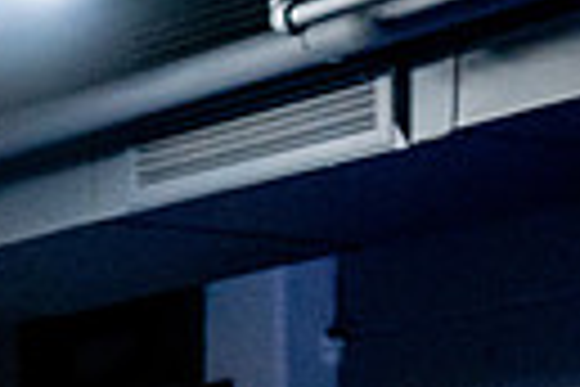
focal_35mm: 234
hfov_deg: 8.3
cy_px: 857
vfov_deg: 5.7
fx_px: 3770
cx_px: -634
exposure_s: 1/800
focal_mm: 35
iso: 5000
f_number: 2.8
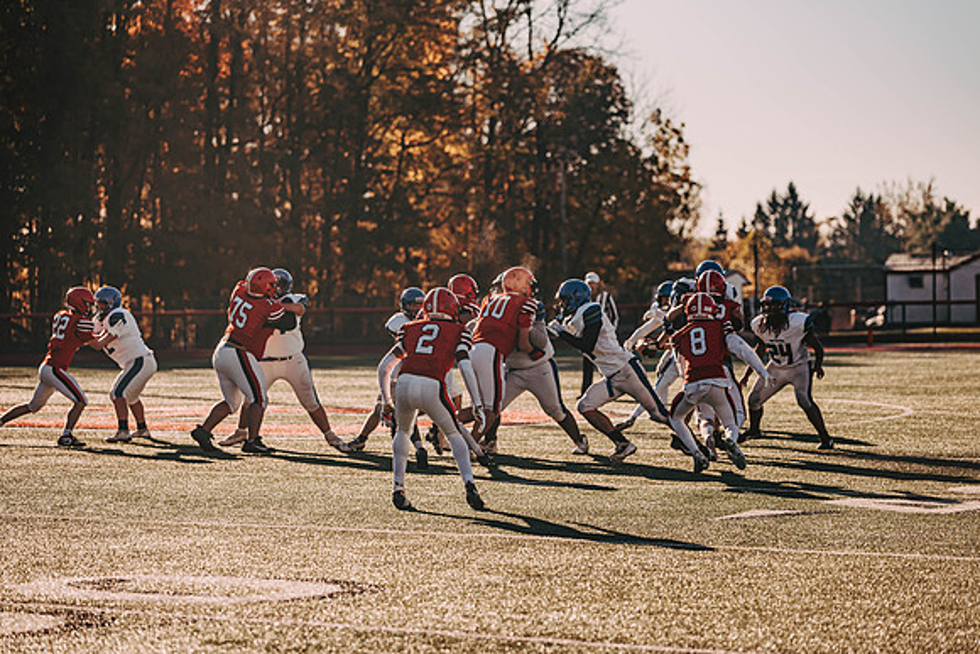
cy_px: 327
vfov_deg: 11.0
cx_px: 500
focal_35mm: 125
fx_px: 3391
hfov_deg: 16.4
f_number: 2.8
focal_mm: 120
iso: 125
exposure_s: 1/3200
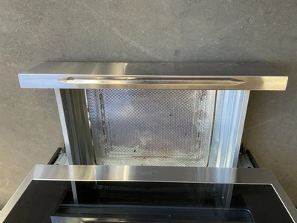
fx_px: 249
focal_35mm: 29
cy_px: 112
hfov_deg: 61.7
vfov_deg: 48.2
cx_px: 148
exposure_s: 1/60
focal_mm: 3
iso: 40
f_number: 1.8
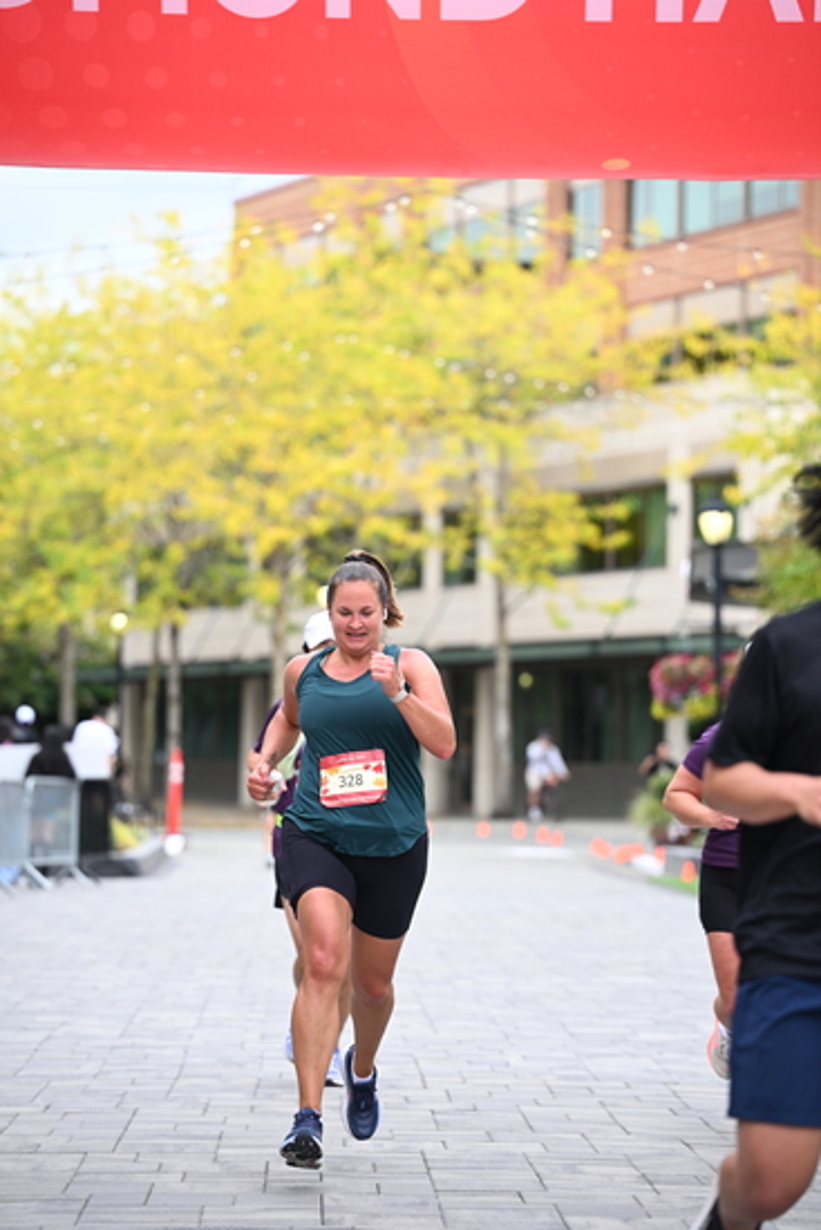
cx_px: 410
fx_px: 4102
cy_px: 615
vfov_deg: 17.1
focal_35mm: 120
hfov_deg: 11.4
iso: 640
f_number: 2.8
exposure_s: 1/1600
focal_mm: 120
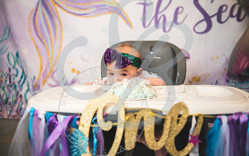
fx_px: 251
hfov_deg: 52.7
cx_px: 125
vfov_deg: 34.5
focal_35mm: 37
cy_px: 75
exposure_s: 1/160
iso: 250
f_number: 2.8
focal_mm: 36
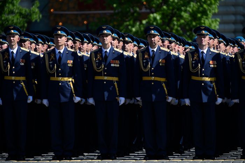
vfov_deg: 3.8
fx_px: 2449
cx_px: 122
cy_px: 82
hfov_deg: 5.7
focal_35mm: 360
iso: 400
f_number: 5.6
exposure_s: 1/1600
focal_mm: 360
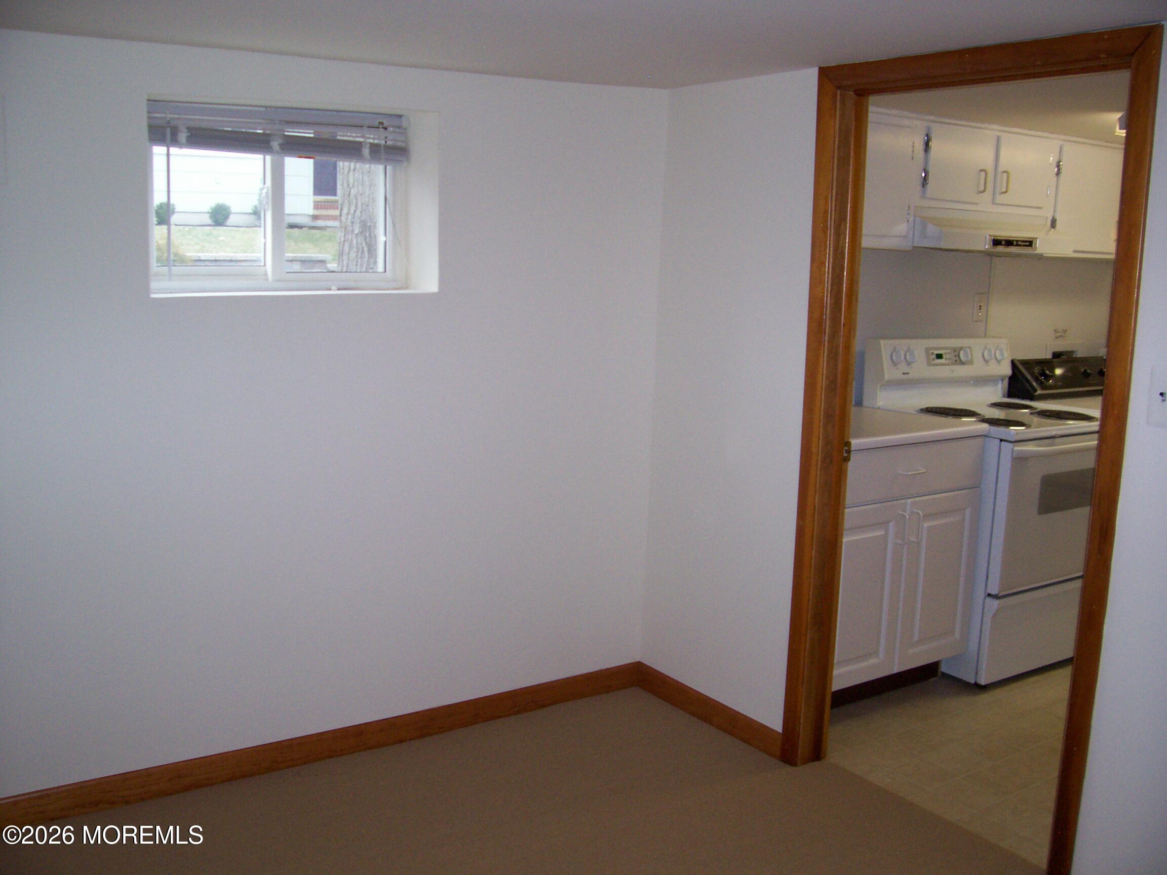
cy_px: 438
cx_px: 584
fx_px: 1146
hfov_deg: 54.0
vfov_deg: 41.8
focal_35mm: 34
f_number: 2.7
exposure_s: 1/112
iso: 140
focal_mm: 5.6
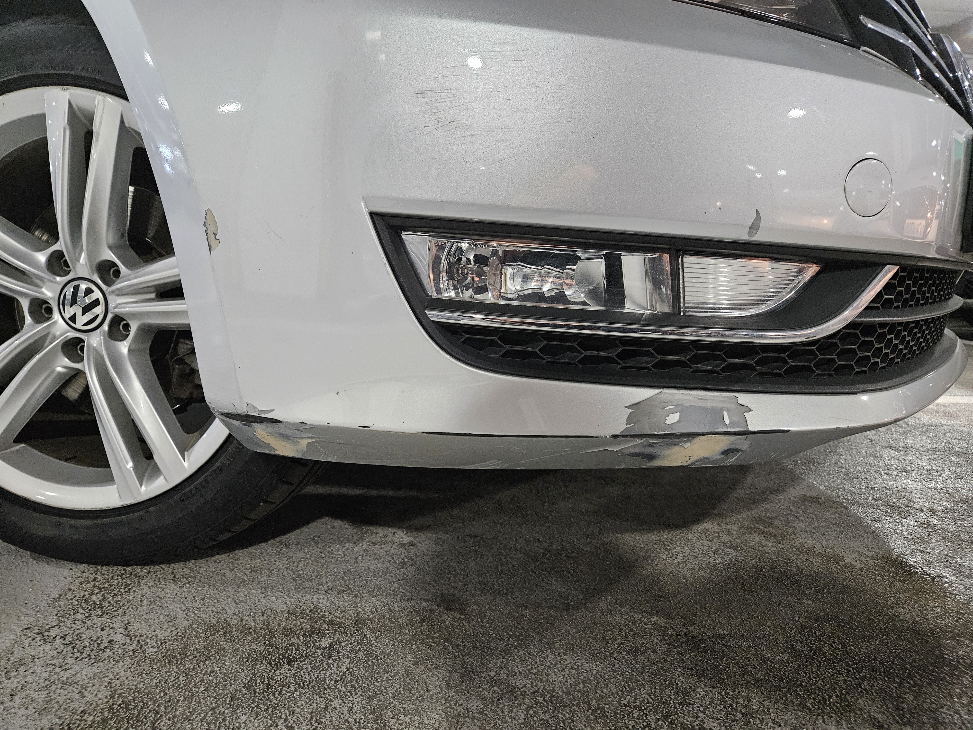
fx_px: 646
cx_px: 486
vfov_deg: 58.9
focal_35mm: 23
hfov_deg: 73.9
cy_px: 365
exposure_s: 1/120
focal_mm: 5.4
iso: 1000
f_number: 1.8
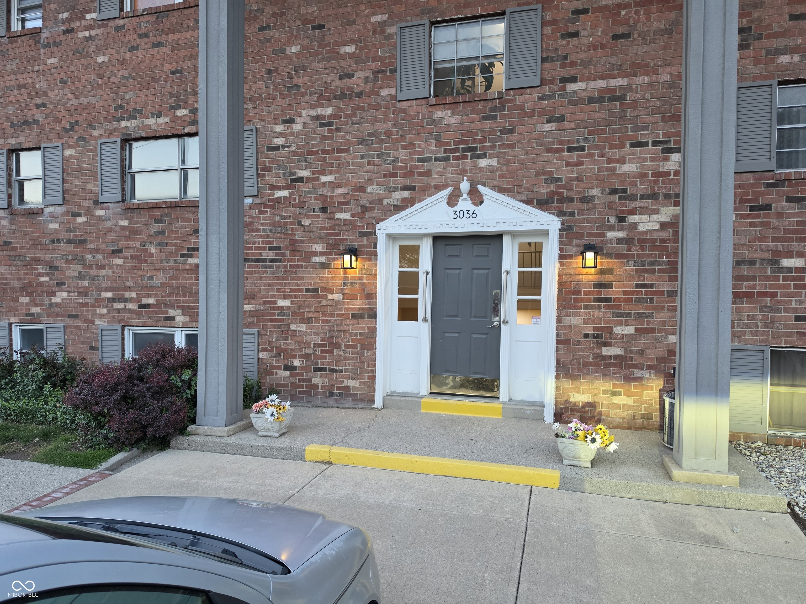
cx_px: 403
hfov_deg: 73.9
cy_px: 302
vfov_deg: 58.9
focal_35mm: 23
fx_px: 536
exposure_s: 1/120
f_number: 1.4
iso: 200
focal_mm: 6.5
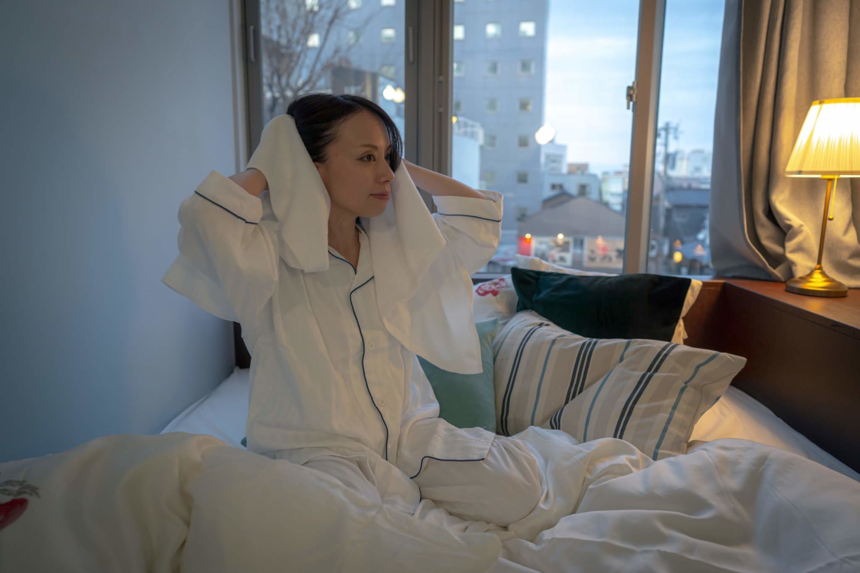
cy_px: 286
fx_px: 573
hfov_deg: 73.7
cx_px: 430
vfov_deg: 53.1
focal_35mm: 24
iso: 400
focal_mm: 24
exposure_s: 1/100
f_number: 2.8
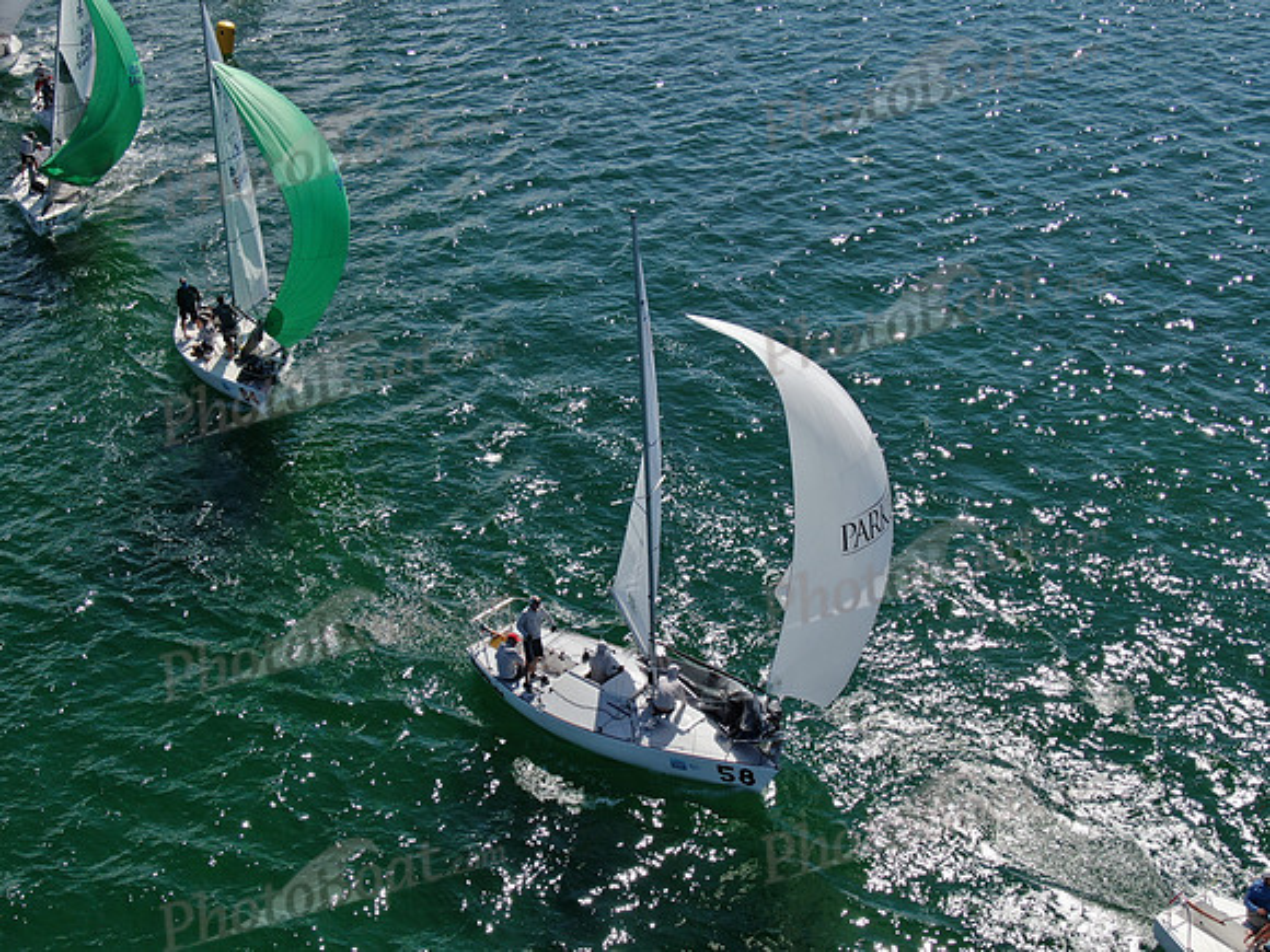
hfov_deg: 39.7
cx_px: 635
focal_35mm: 48
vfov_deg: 30.3
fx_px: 1761
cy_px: 476
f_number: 3.8
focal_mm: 8.6
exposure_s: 1/1250
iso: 100
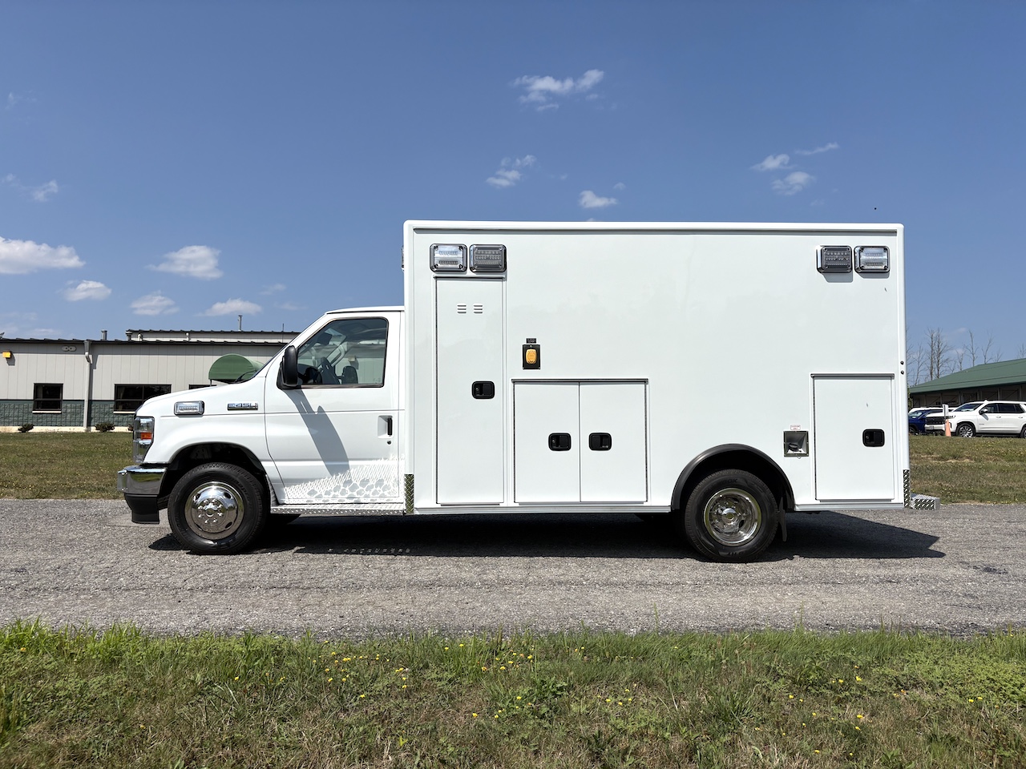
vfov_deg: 53.1
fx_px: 771
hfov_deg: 67.3
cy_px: 384
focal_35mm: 26
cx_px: 513
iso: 50
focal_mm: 5.96
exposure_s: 1/8850
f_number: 1.6
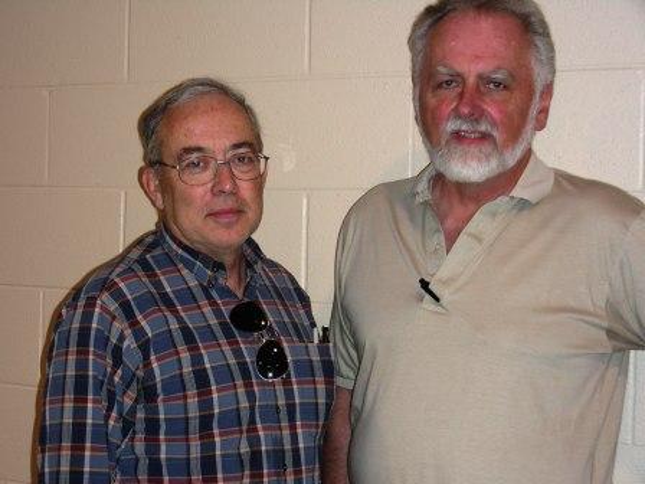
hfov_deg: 27.8
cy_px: 242
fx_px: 1304
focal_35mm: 70
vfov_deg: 21.0
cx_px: 322
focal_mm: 11.7
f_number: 3.5
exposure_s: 1/60.1
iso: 50
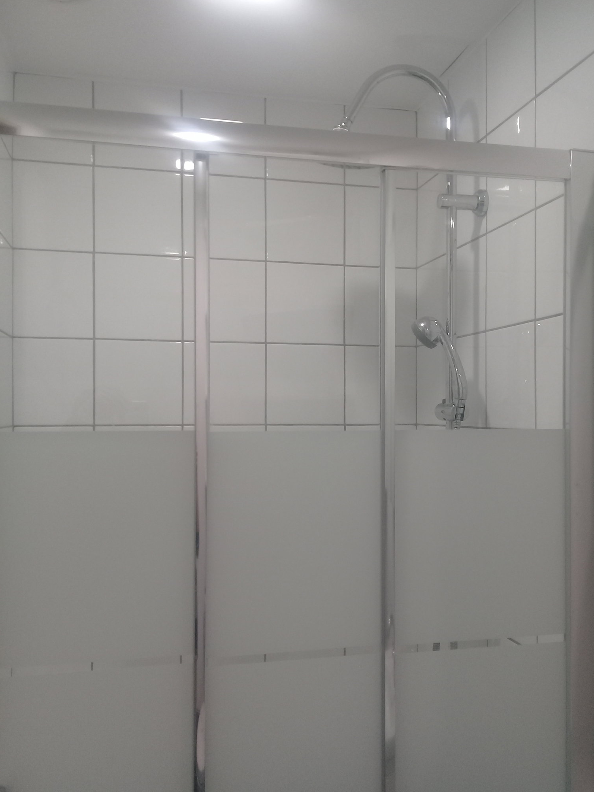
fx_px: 755
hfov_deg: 42.9
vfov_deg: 55.3
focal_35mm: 33
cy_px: 410
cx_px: 315
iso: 64
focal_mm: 3.3
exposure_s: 1/33
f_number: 2.2
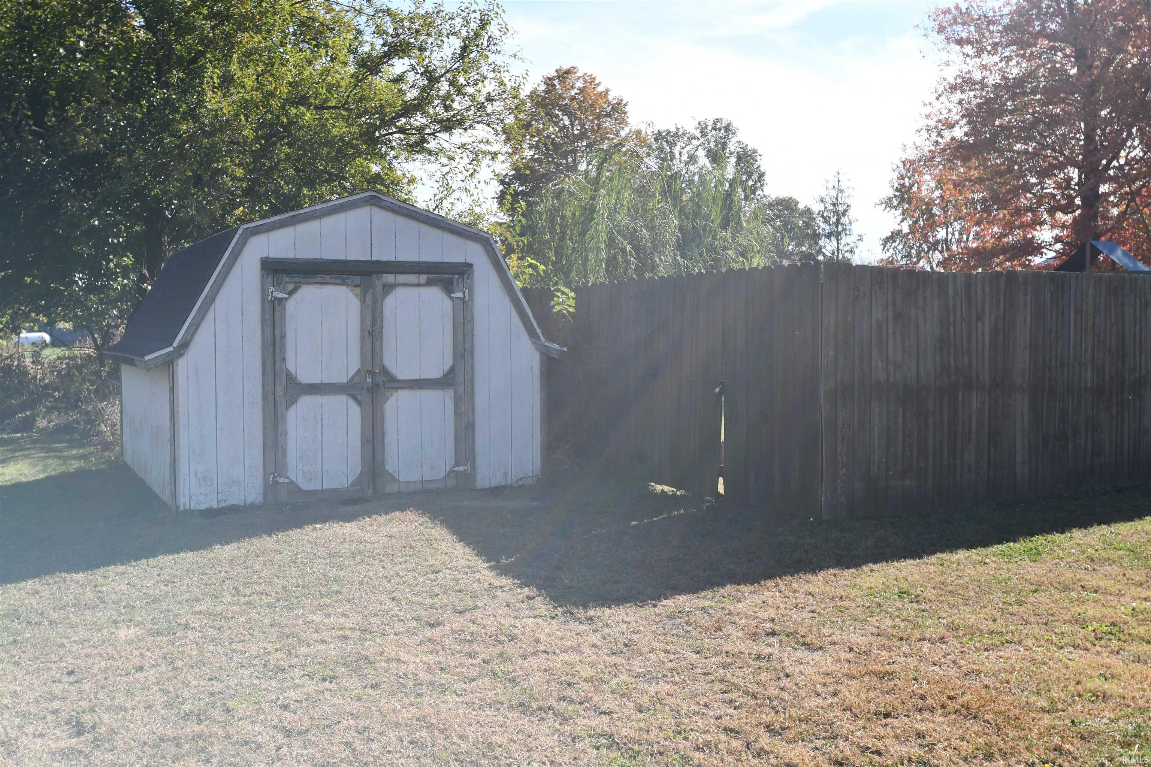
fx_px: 1055
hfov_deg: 57.2
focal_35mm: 33
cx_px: 576
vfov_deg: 40.0
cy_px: 384
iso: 180
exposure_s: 1/250
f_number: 8
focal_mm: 22
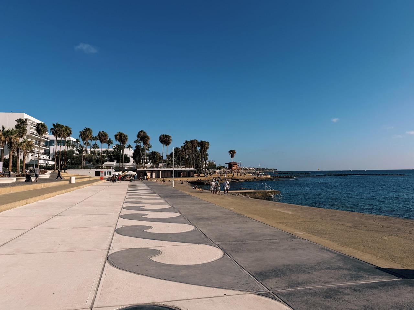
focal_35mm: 24
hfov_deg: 71.6
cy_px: 155
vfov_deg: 56.8
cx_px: 207
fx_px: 287
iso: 80
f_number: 1.78
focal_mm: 6.76
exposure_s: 1/11905
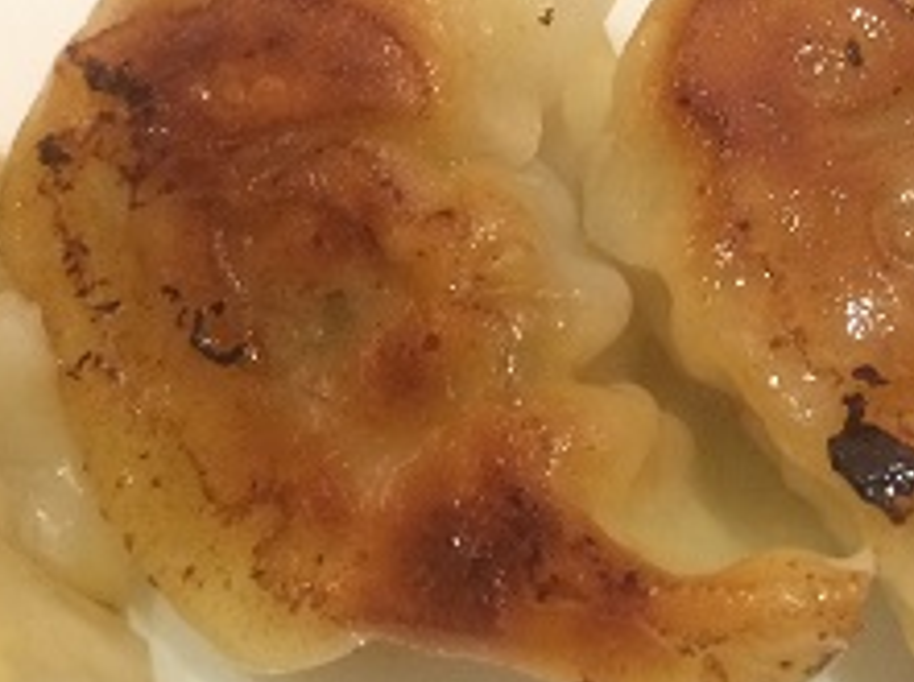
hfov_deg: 21.1
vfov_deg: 15.7
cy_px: 19
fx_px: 2425
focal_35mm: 92
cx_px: 707
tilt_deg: -51.2
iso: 250
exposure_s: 1/30
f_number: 2.2
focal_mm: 4.15
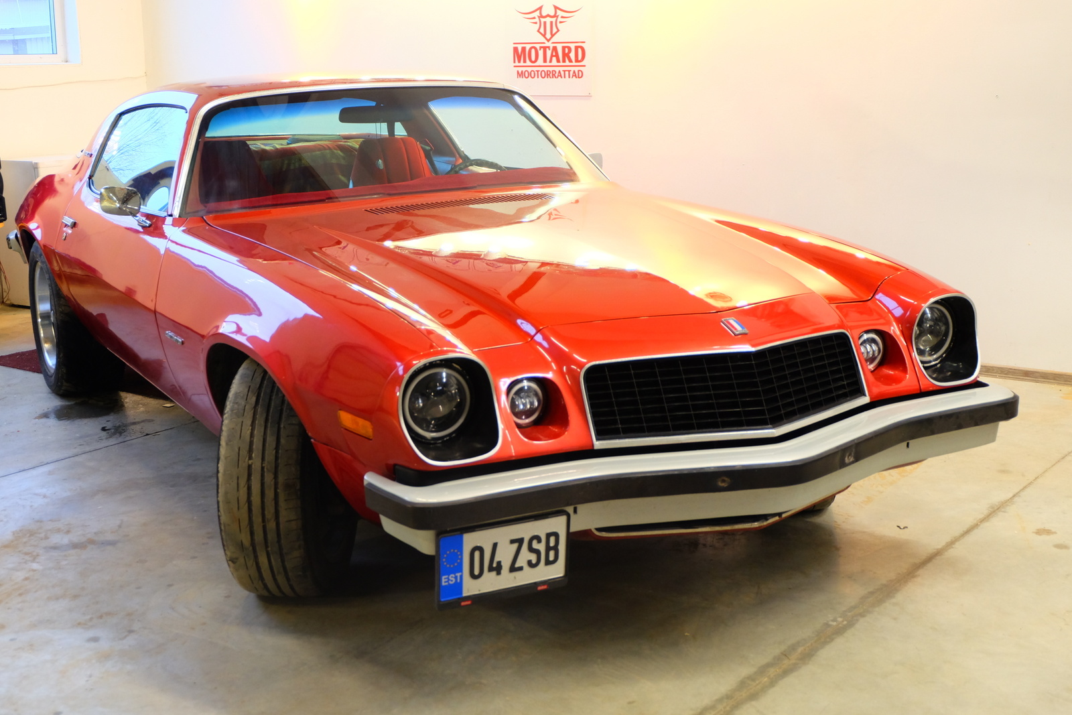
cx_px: 536
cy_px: 358
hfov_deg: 41.9
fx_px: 1400
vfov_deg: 28.7
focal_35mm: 47
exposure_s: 1/17
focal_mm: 31
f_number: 4.7
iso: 800
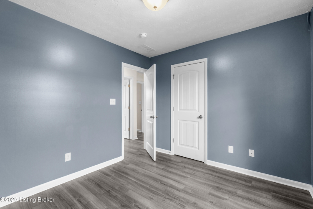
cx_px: 156
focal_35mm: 15
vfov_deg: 77.3
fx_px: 130
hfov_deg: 100.4
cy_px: 104
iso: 400
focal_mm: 10
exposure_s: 1/3
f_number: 9
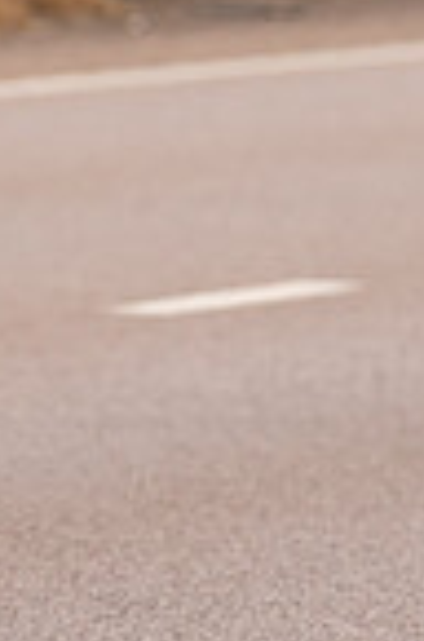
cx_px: -742
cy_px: -306
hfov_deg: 1.0
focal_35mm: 1316
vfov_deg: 1.6
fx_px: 23359
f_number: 4
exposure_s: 1/800
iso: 125
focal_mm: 154
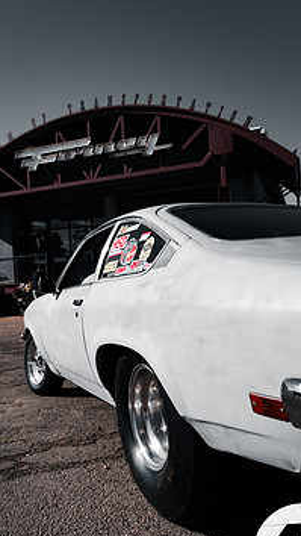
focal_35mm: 32
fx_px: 454
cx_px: 142
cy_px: 289
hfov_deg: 36.7
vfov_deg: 60.9
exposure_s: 1/640
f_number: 7.1
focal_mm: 24
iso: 160
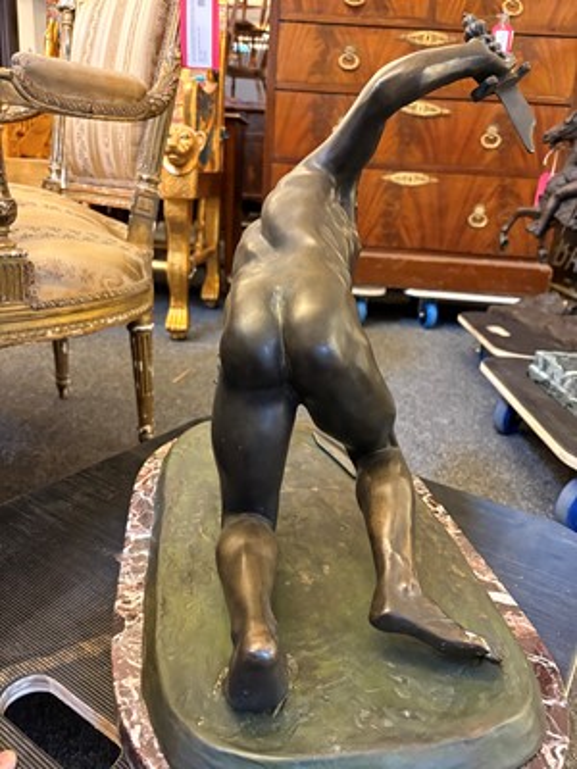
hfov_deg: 53.1
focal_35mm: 26
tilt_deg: -19.5
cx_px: 288
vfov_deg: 67.3
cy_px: 384
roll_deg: -3.5
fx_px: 578
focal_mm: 5.96
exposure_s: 1/33
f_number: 1.6
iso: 640
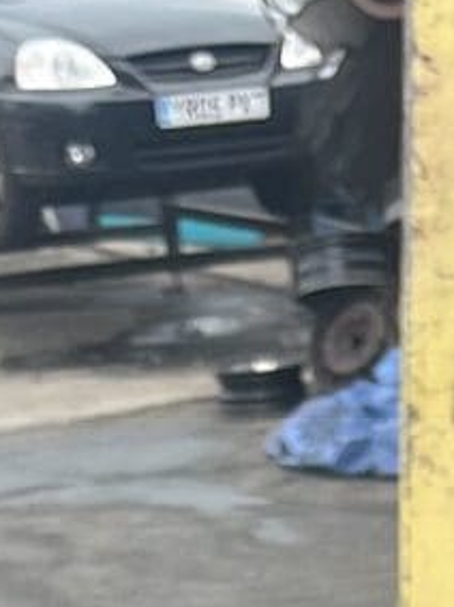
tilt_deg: -35.2
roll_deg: +2.9
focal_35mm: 188
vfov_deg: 8.2
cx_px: 642
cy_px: 2066
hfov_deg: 7.8
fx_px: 3290
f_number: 1.6
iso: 40
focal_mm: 5.1
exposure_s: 1/176
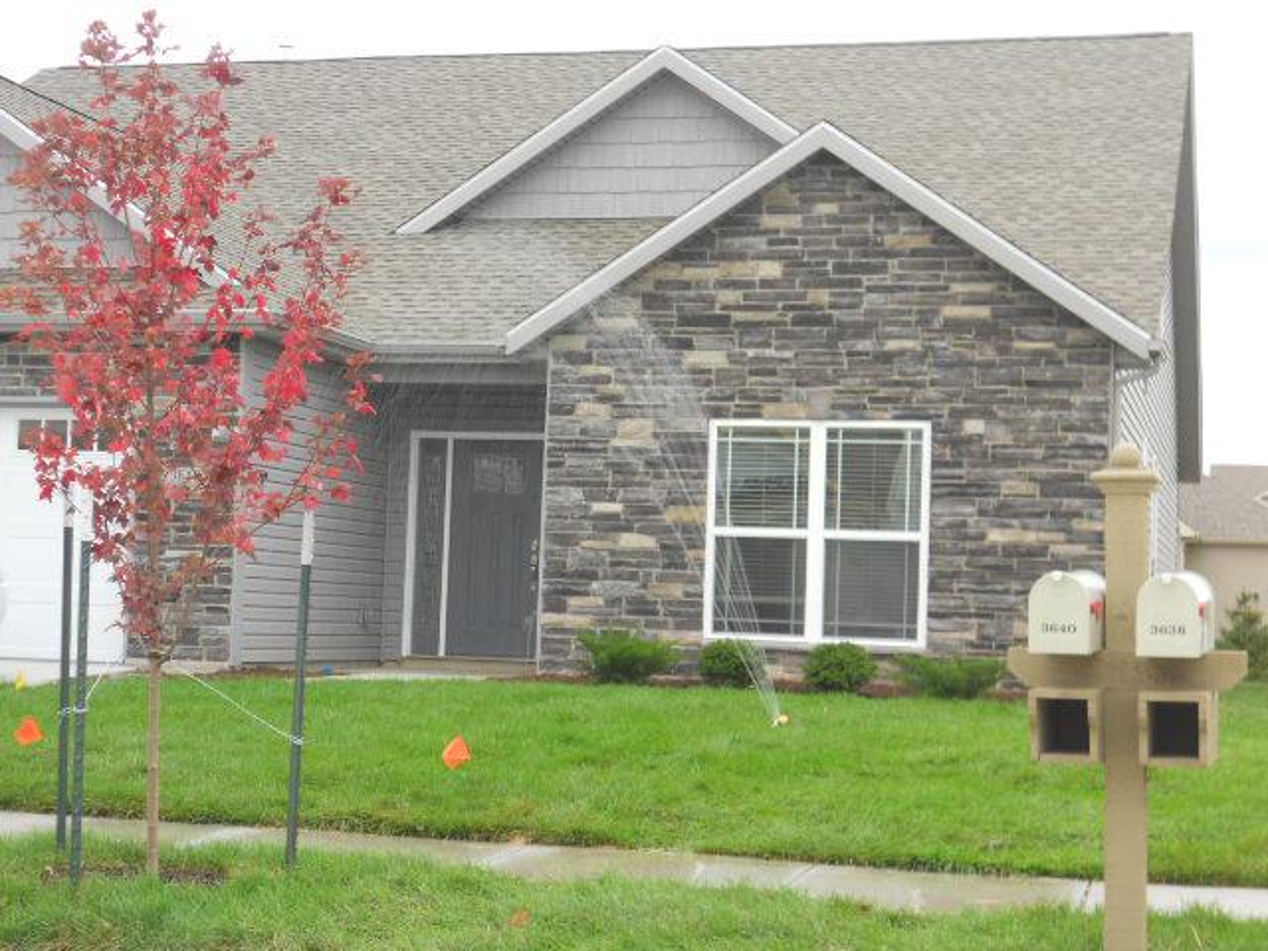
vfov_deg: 22.6
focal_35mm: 65
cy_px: 476
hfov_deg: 29.8
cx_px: 634
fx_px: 2381
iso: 80
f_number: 5.3
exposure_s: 1/40
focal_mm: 11.7
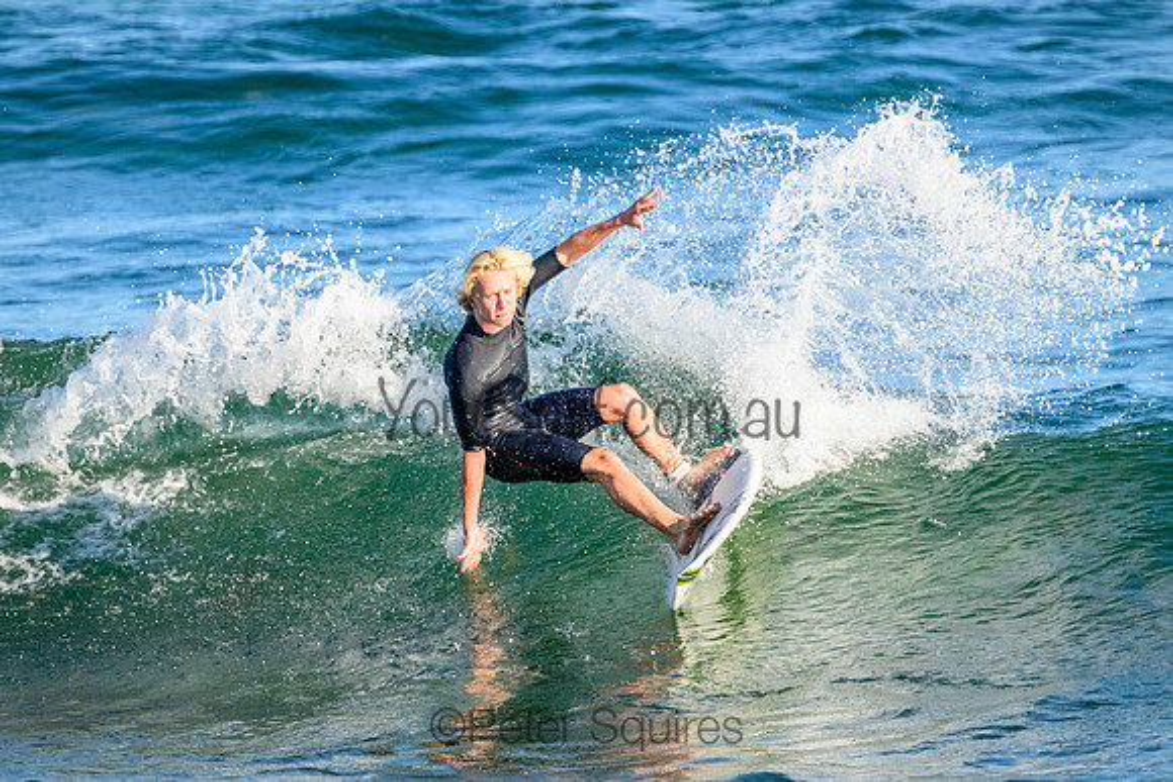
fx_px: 26072
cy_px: 391
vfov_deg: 1.7
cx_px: 586
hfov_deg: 2.6
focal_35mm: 800
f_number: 11
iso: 2500
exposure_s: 1/2000
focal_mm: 800
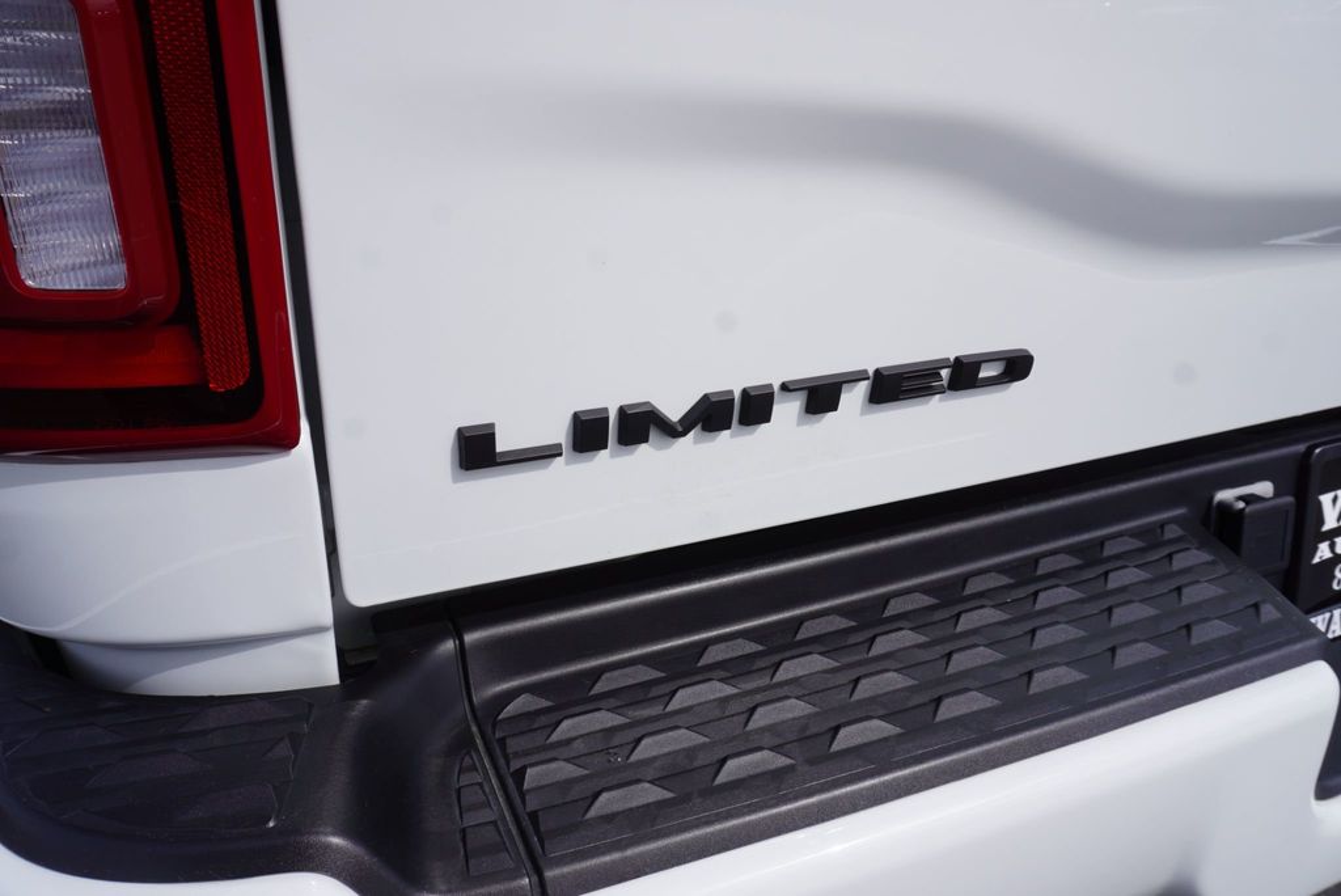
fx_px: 894
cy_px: 448
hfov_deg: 73.7
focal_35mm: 24
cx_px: 670
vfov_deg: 53.2
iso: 100
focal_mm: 16
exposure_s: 1/250
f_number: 10
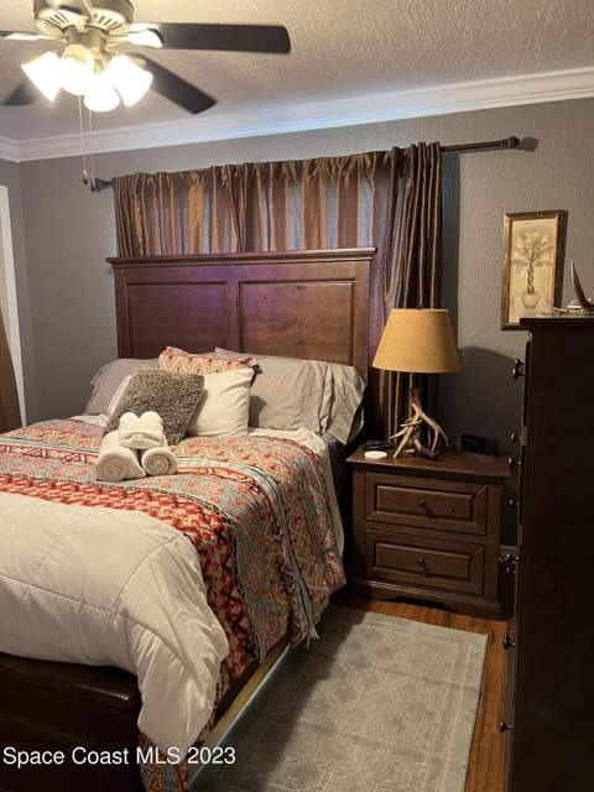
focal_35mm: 26
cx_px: 297
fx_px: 595
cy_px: 396
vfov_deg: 67.3
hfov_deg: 53.1
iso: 320
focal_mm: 5.7
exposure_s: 1/60
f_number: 1.5
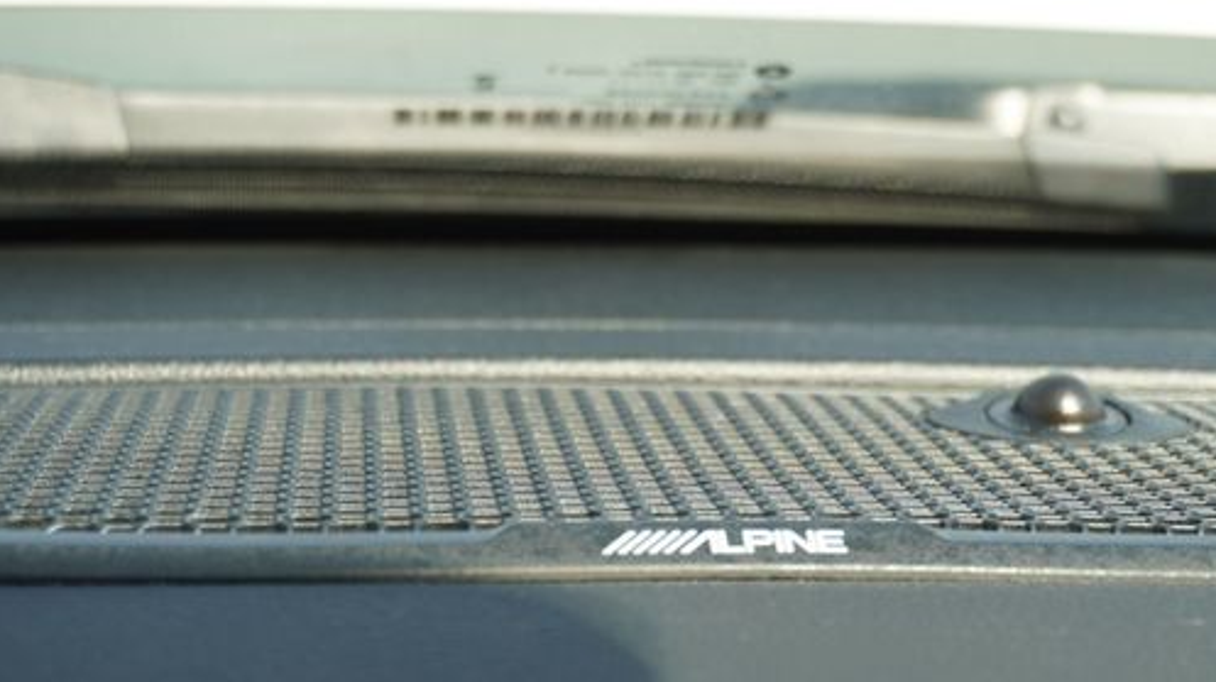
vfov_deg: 15.6
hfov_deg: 27.5
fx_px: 2482
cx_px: 736
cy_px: 484
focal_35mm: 77
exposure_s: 1/160
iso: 100
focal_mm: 38
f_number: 5.6
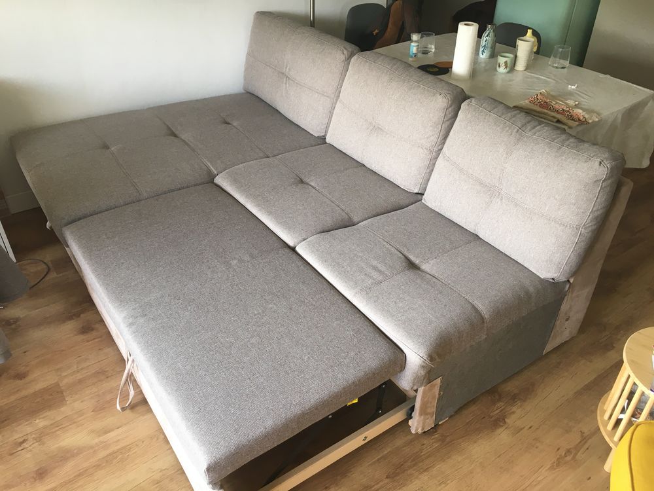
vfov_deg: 48.2
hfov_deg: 61.7
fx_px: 548
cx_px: 327
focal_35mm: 29
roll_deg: -0.7
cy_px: 246
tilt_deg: -34.4
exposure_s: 1/33
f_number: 2.2
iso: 25
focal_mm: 4.15
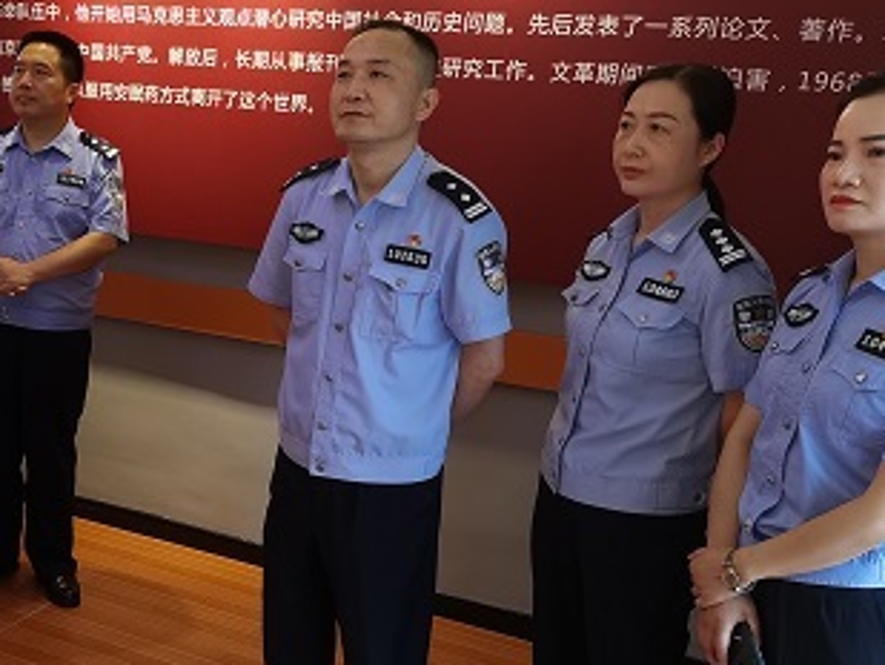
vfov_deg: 30.2
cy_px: 398
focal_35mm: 48
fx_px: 1228
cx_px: 180
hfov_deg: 38.2
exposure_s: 1/100
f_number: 1.8
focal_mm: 5.58
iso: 100
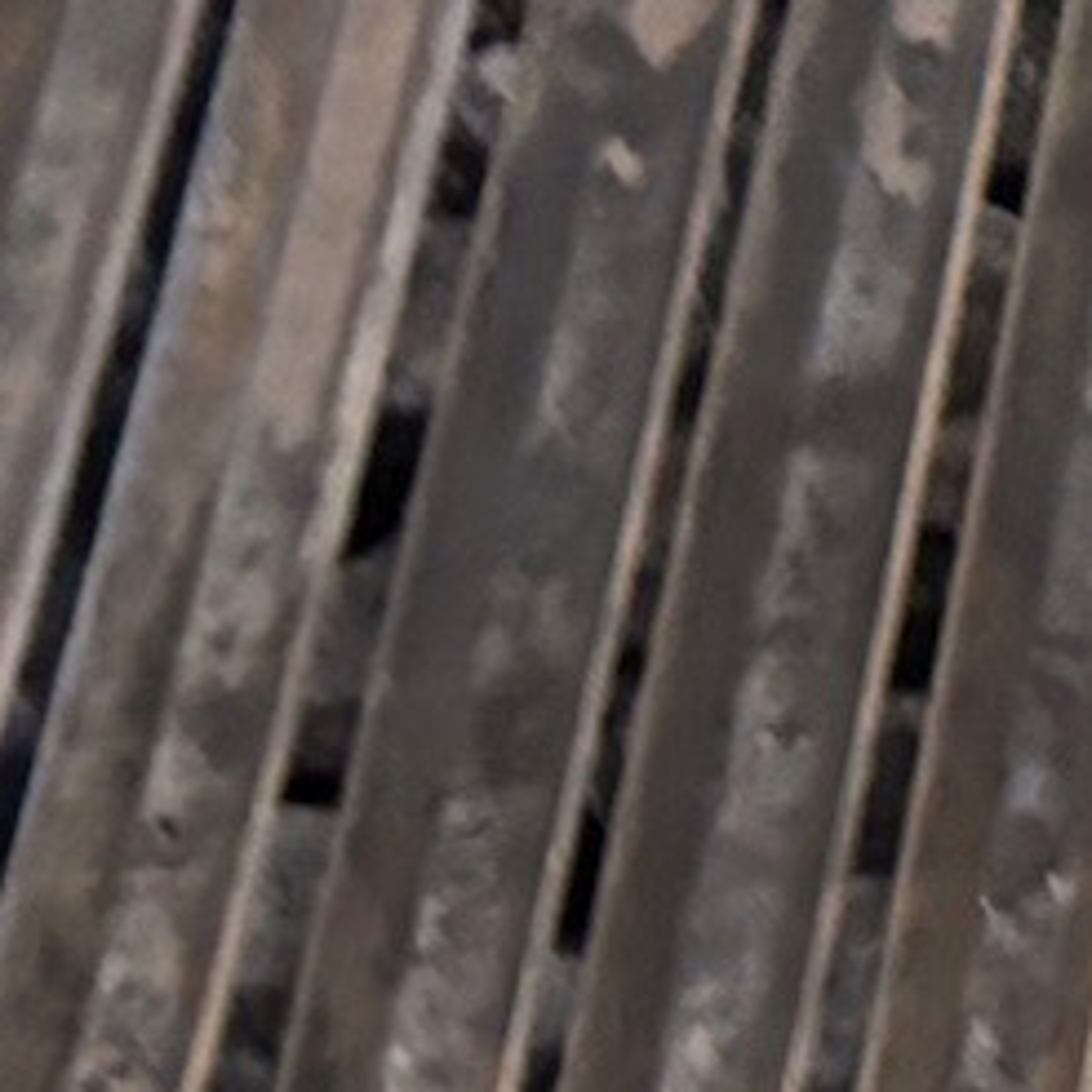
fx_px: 6817
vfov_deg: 9.1
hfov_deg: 7.8
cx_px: 3449
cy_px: 71
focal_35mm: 191
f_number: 1.6
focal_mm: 5.96
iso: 320
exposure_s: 1/50
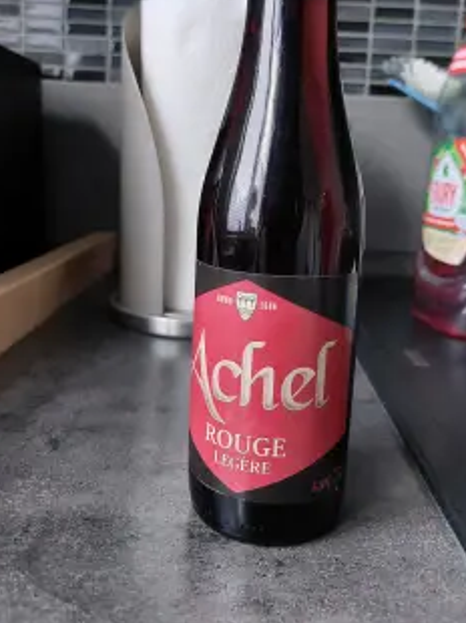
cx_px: 241
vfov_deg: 57.8
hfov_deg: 45.4
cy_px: 241
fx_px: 557
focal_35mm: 31
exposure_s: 1/50
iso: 500
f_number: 1.8
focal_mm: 5.23
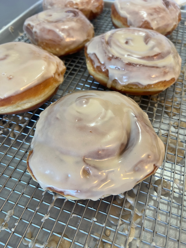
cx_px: 93
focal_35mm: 26
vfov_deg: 67.3
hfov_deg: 53.1
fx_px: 186
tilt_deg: -53.6
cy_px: 124
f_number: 1.5
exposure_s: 1/60
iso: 100
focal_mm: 5.7
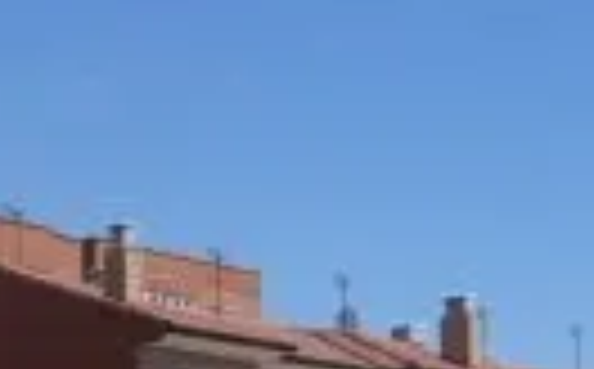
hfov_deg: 14.5
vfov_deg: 9.3
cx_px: -315
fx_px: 2166
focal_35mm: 134
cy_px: 662
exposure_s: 1/320
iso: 100
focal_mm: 4.7
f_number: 8
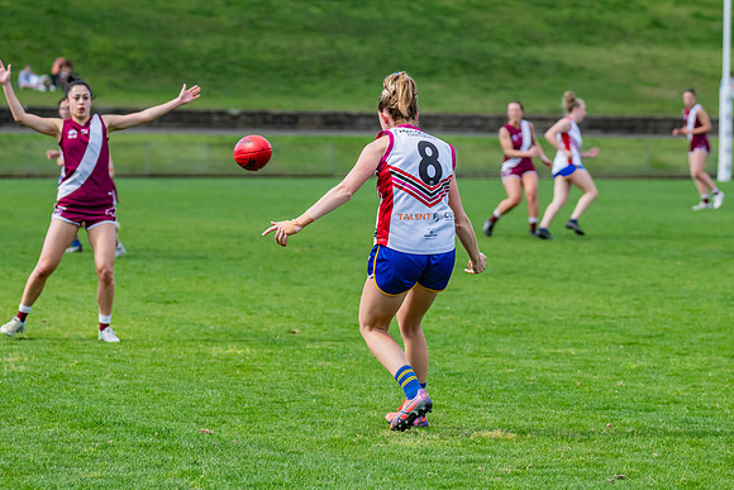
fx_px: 4035
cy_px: 246
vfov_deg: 6.9
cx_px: 413
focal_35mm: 198
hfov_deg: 10.4
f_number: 5.6
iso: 800
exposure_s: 1/1600
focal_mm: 170
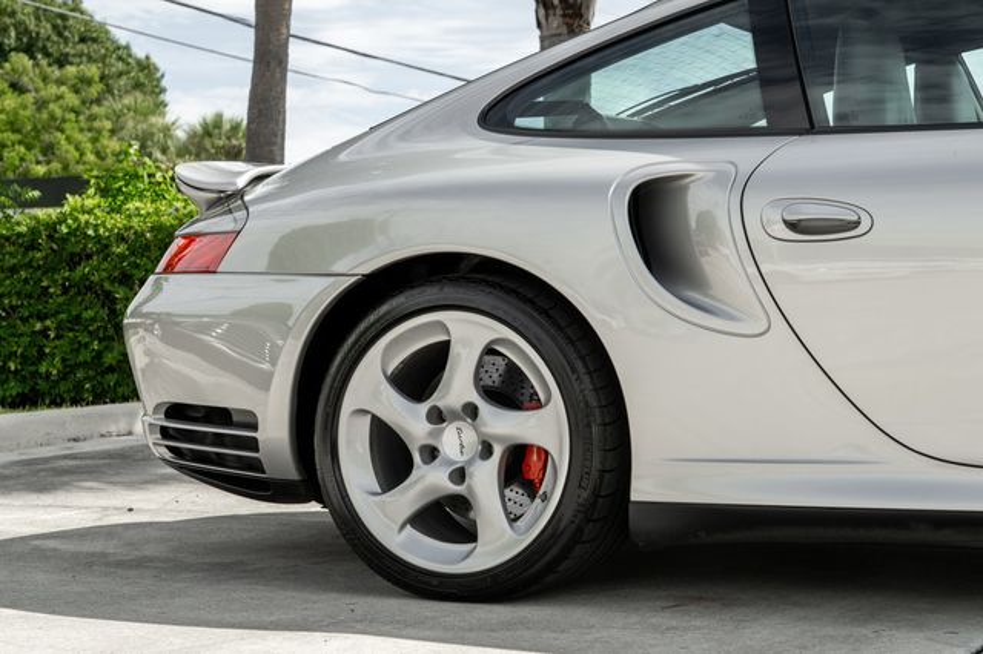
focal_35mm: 71
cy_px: 327
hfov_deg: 28.4
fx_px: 1939
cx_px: 492
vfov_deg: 19.2
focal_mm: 68
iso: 200
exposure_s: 1/160
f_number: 8
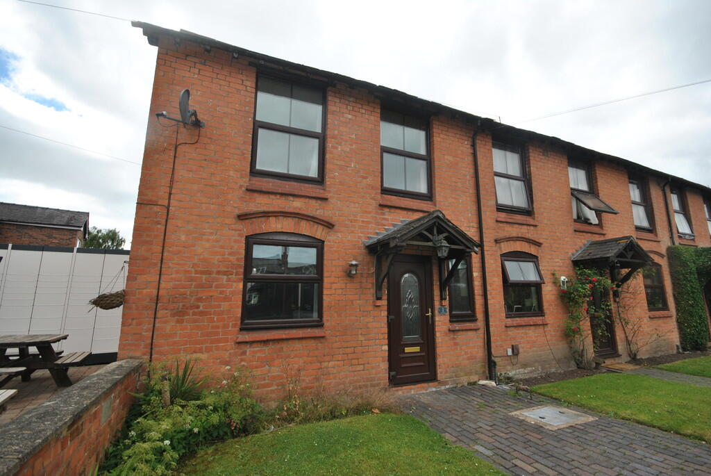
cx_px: 356
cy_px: 238
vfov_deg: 77.5
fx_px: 297
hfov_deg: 100.3
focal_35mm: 15
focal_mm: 10
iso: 100
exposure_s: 1/200
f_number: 8
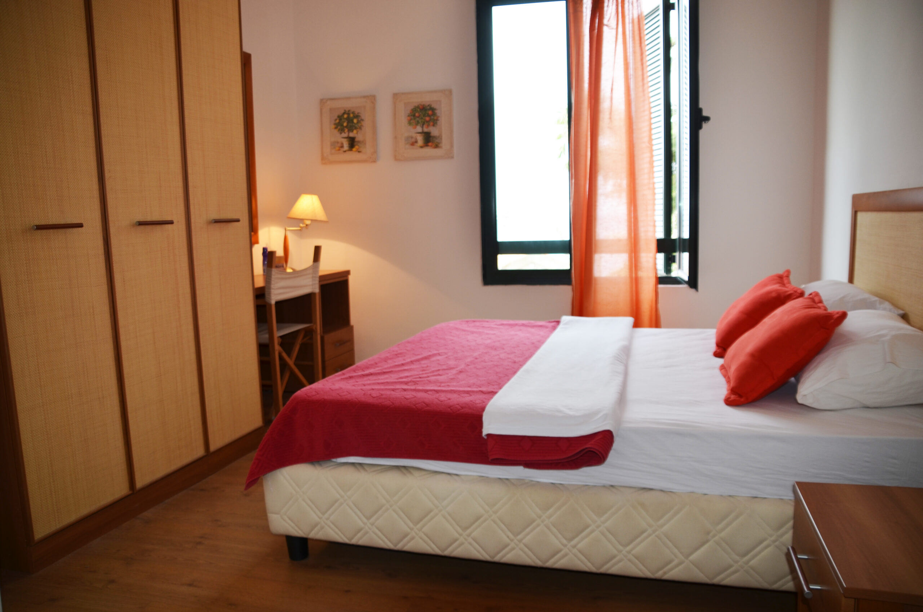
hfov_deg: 67.5
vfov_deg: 47.7
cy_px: 306
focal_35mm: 27
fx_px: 691
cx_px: 462
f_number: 3.5
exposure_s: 1/100
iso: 125
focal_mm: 18
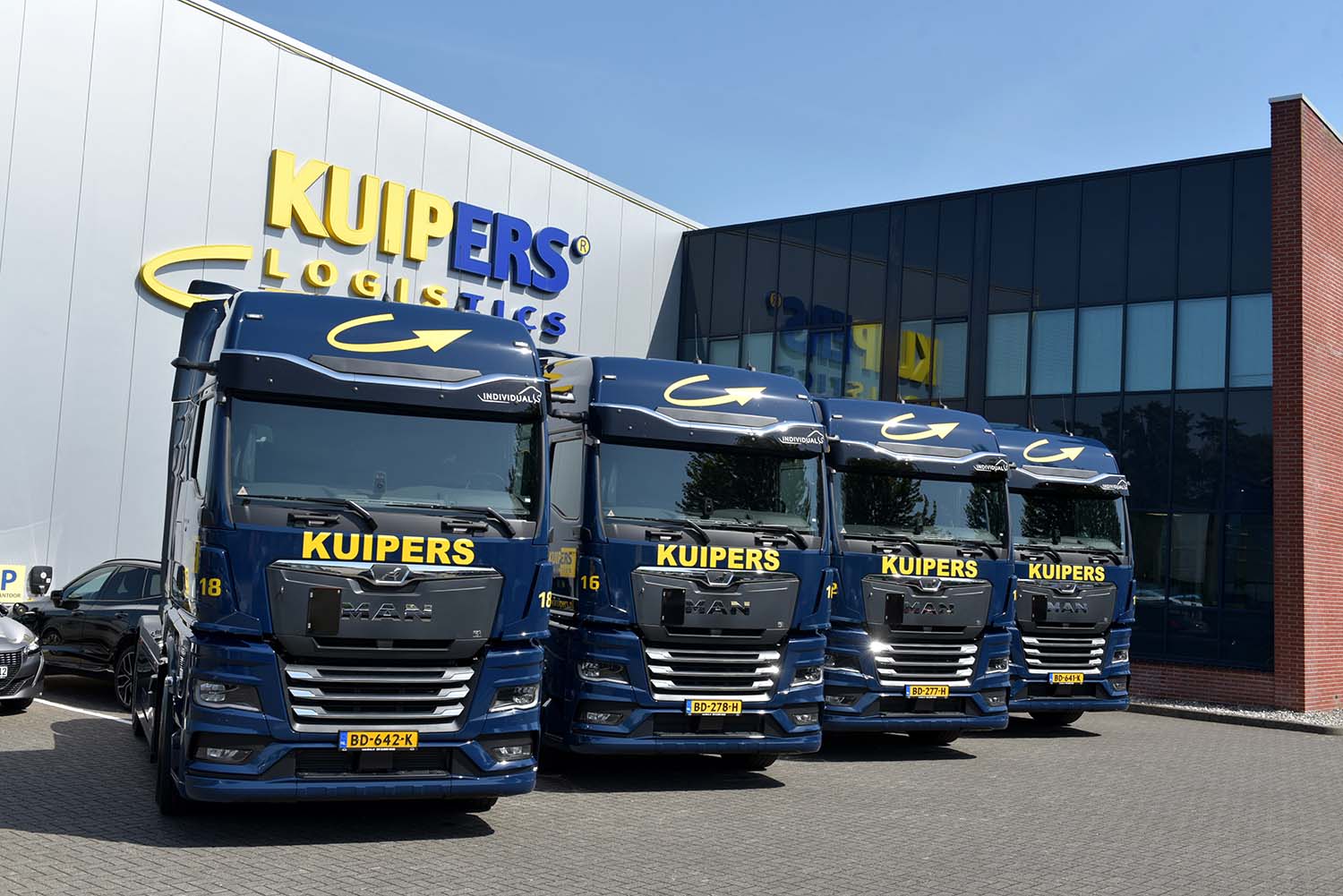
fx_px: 1418
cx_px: 672
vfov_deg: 35.1
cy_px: 448
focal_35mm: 38
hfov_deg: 50.7
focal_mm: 38
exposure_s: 1/400
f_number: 10
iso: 250
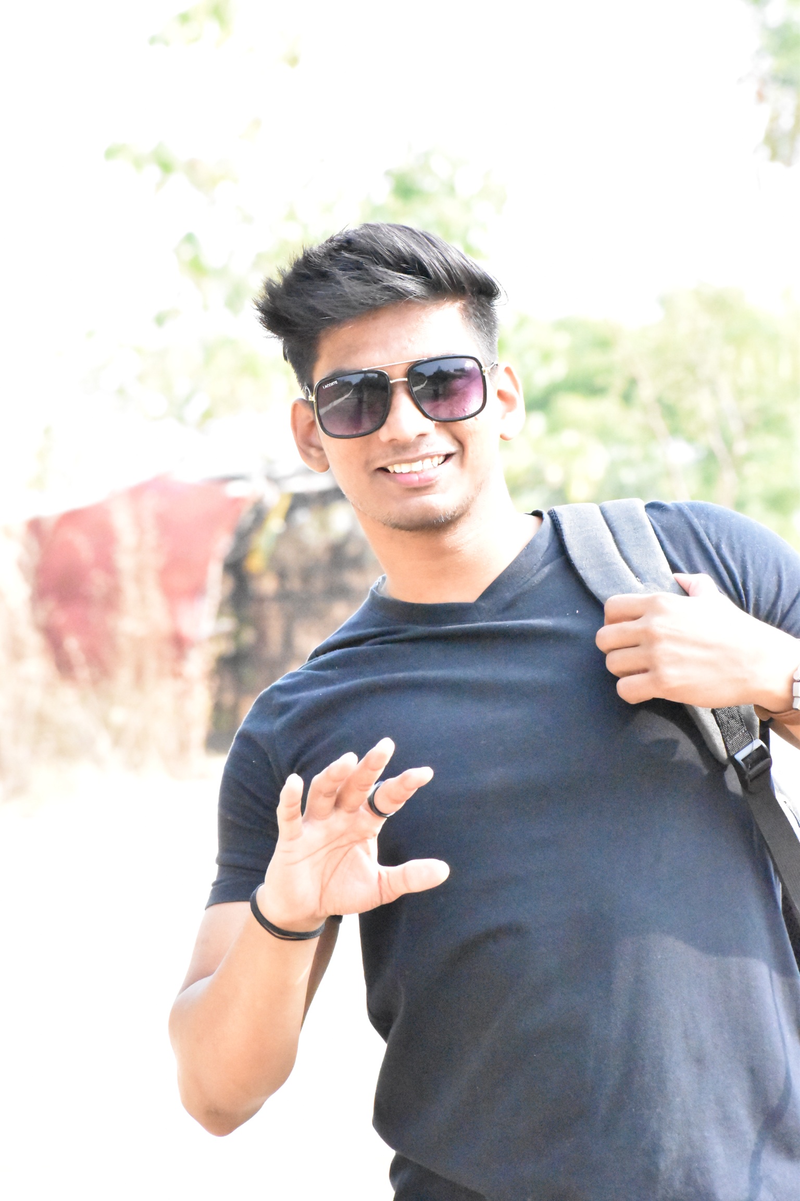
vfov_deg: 10.5
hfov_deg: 7.0
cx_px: 400
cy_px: 600
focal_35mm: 195
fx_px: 6499
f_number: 8
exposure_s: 1/3200
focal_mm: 130
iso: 22800
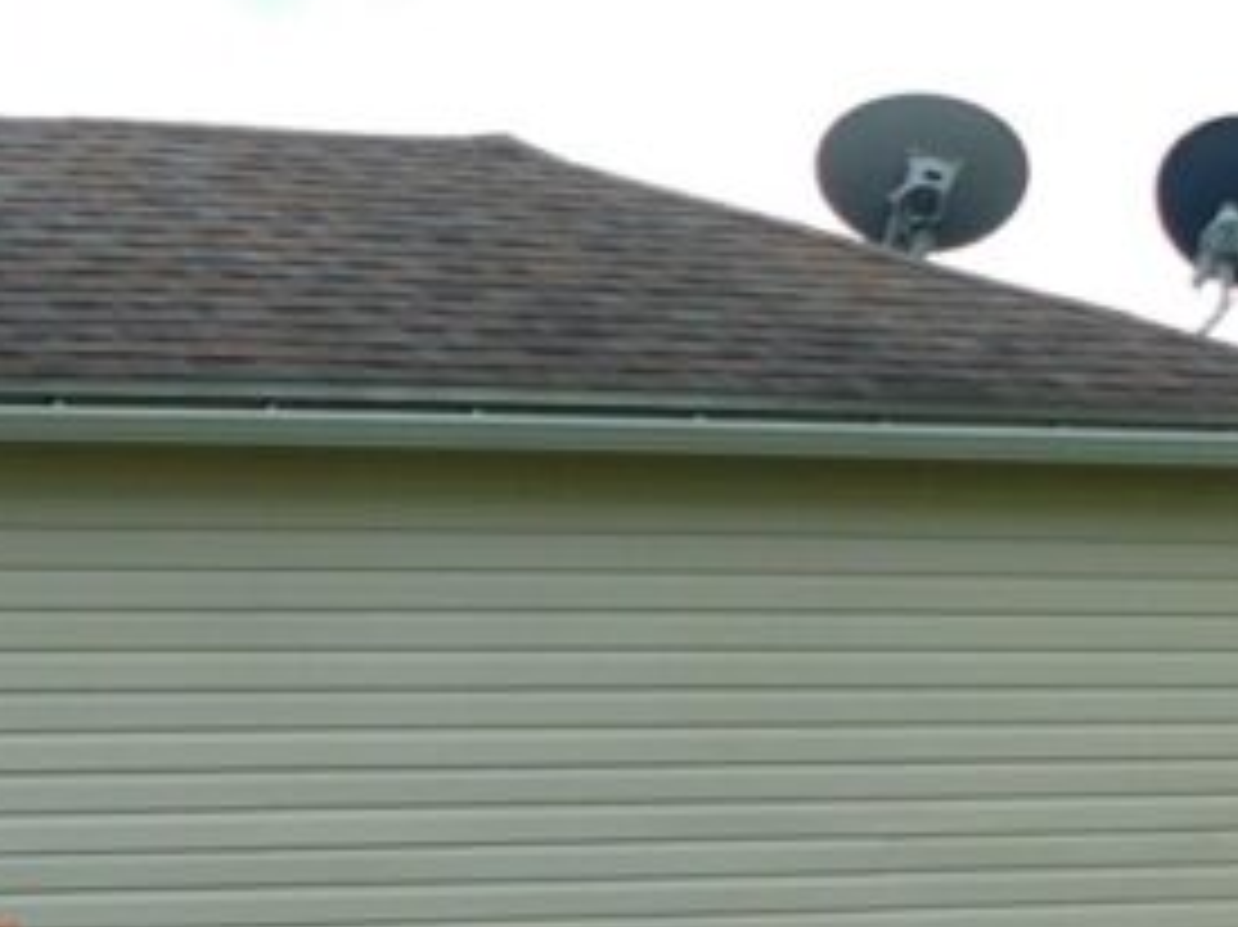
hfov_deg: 26.4
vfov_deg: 21.4
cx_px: -176
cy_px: 842
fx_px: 2395
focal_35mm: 67
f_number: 3
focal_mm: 4
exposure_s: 1/500
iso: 125
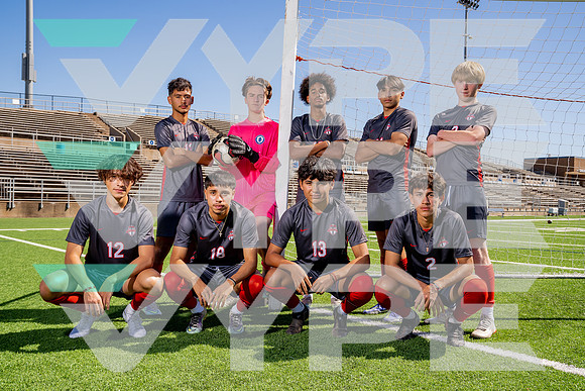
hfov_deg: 57.2
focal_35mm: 33
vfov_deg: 40.0
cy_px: 196
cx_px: 292
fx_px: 536
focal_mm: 33
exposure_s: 1/250
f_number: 8
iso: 100
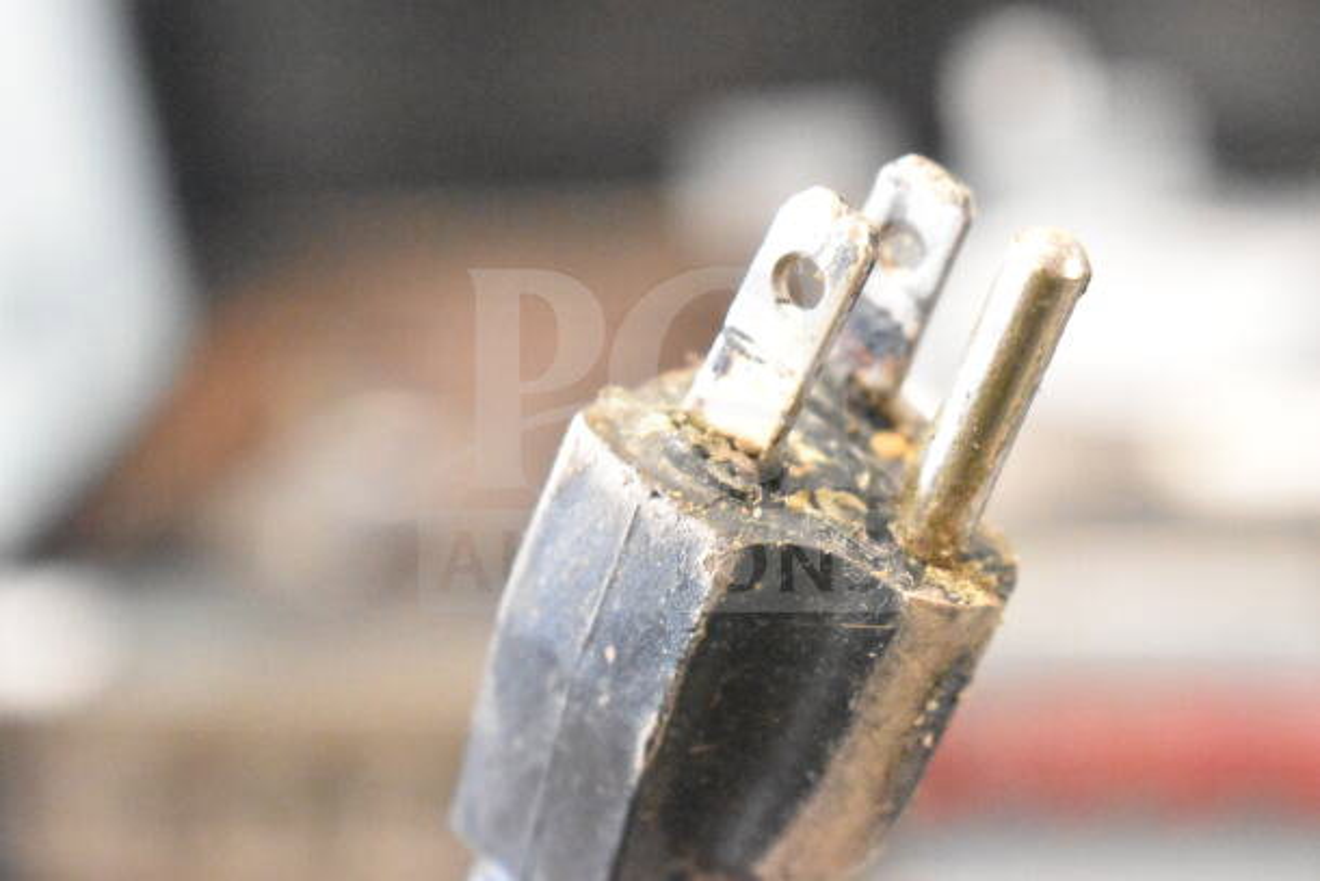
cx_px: 660
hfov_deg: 24.6
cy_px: 440
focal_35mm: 82
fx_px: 3026
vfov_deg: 16.6
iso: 18000
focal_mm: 55
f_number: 5.6
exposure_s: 1/100
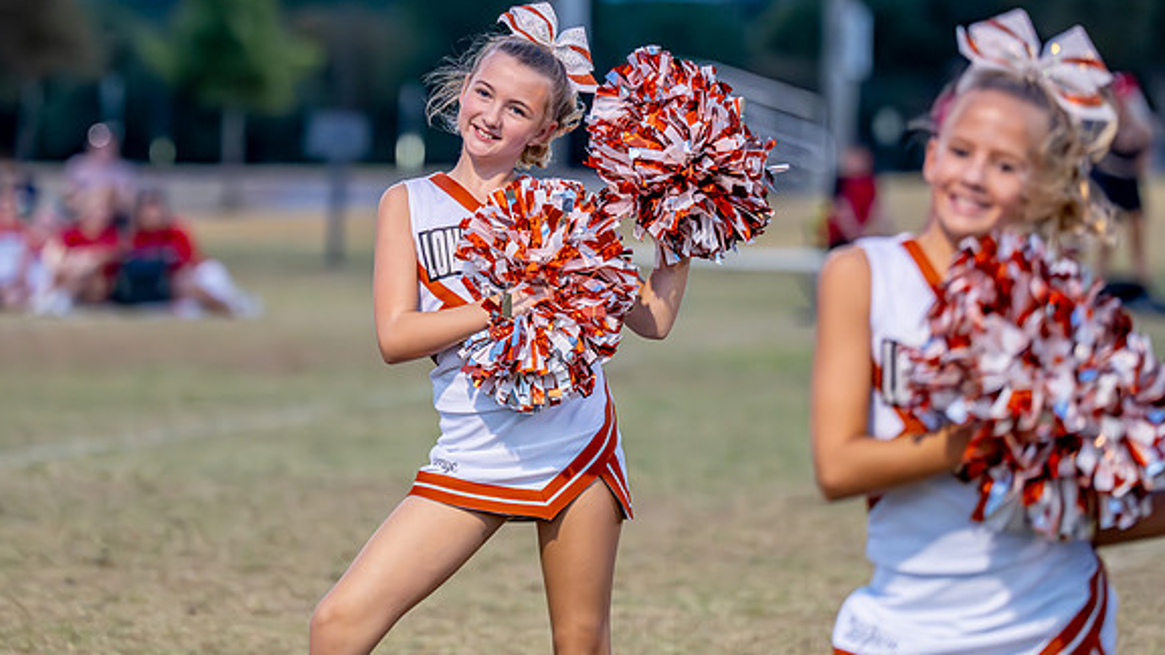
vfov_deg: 5.0
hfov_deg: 8.8
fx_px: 7568
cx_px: 476
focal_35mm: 245
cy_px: 208
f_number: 2.8
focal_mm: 153
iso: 5000
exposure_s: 1/1000
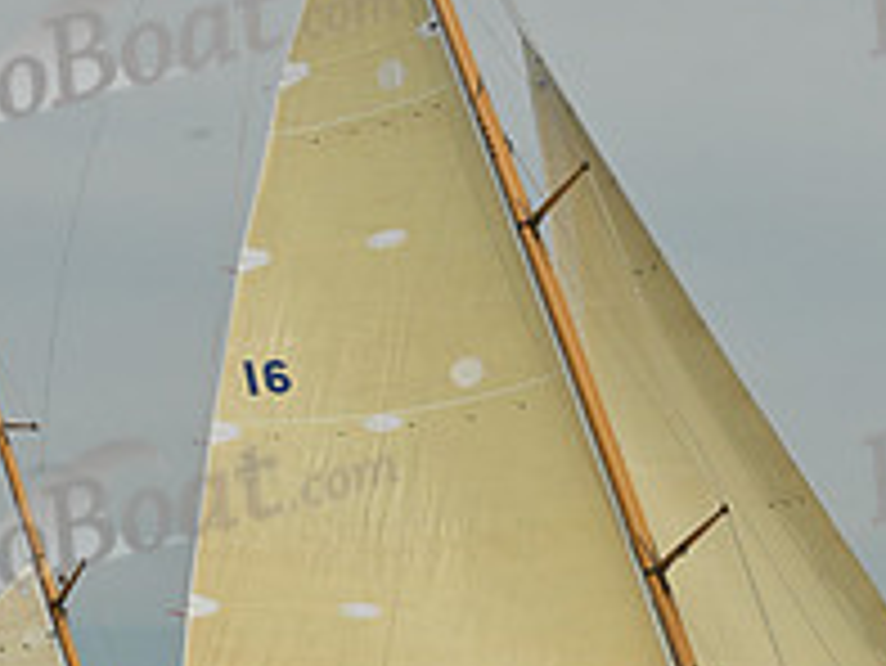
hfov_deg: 10.0
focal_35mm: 198
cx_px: 632
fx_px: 5071
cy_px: 238
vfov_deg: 7.5
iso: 320
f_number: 13
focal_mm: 70
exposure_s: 1/1250
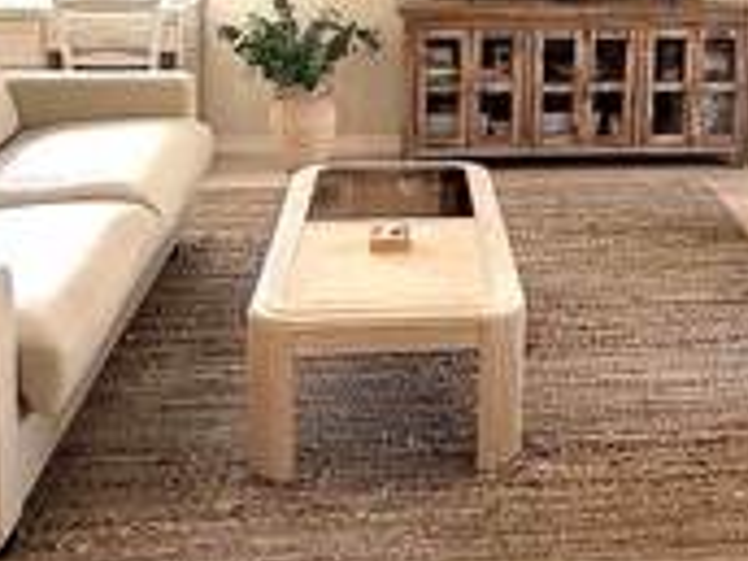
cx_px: 578
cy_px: -4
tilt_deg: -7.0
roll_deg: -2.1
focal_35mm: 52
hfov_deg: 35.8
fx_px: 1124
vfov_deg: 26.5
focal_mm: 2.22
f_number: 2.2
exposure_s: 1/120
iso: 100
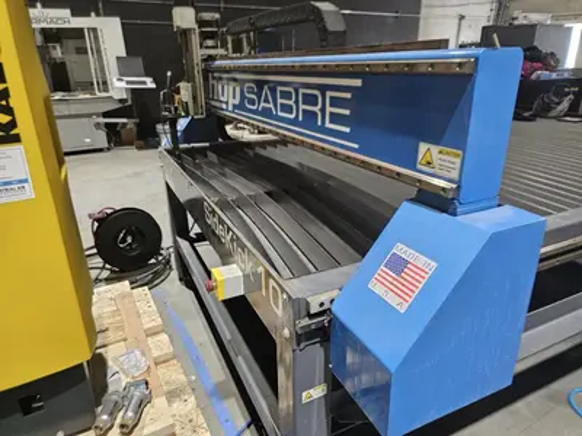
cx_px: 291
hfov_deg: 73.9
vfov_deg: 58.9
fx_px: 387
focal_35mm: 23
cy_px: 218
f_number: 1.7
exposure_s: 1/120
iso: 800
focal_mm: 6.3
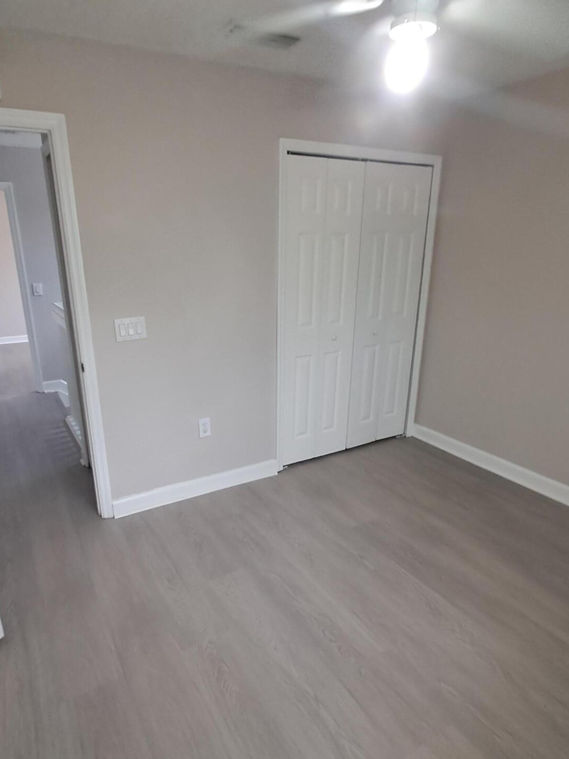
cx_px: 246
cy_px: 406
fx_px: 482
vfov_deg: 76.3
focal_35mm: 22
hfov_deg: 60.8
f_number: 2.2
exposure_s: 1/40
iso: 200
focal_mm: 1.64
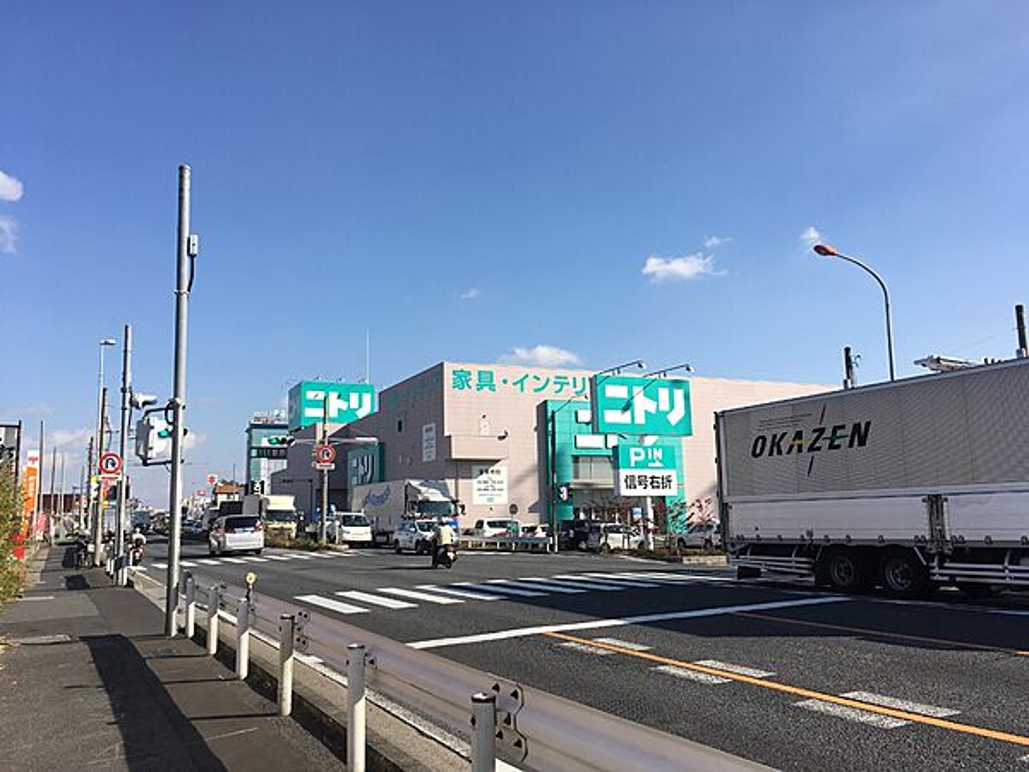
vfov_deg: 48.2
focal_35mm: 29
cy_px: 386
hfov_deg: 61.7
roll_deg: +1.0
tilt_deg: +6.5
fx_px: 862
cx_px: 514
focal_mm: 4.15
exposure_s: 1/1672
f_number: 2.2
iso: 25
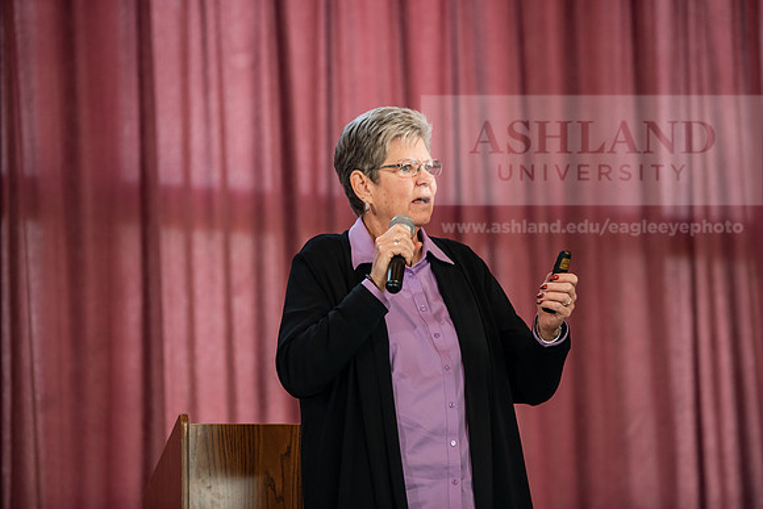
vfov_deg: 7.9
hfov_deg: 11.7
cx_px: 382
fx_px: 3710
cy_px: 254
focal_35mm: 175
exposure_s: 1/200
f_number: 3.2
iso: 1600
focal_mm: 175
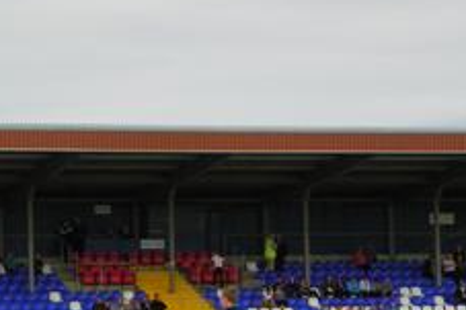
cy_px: 203
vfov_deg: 7.8
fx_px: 2277
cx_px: 203
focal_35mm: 176
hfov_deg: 11.7
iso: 64
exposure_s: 1/250
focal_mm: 11.4
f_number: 4
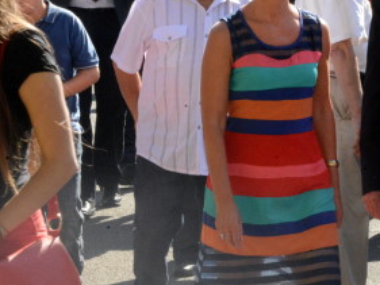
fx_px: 3547
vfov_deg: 4.6
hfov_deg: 6.1
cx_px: 180
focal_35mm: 323
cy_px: 48
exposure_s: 1/250
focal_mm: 135
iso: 6400
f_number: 36
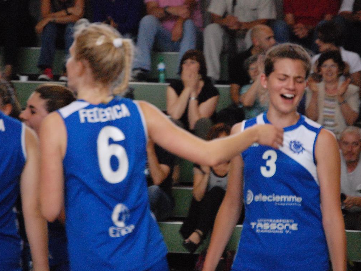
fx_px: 2989
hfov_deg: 6.9
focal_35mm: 287
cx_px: 173
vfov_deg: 5.2
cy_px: 136
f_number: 5.6
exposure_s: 1/160
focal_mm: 175
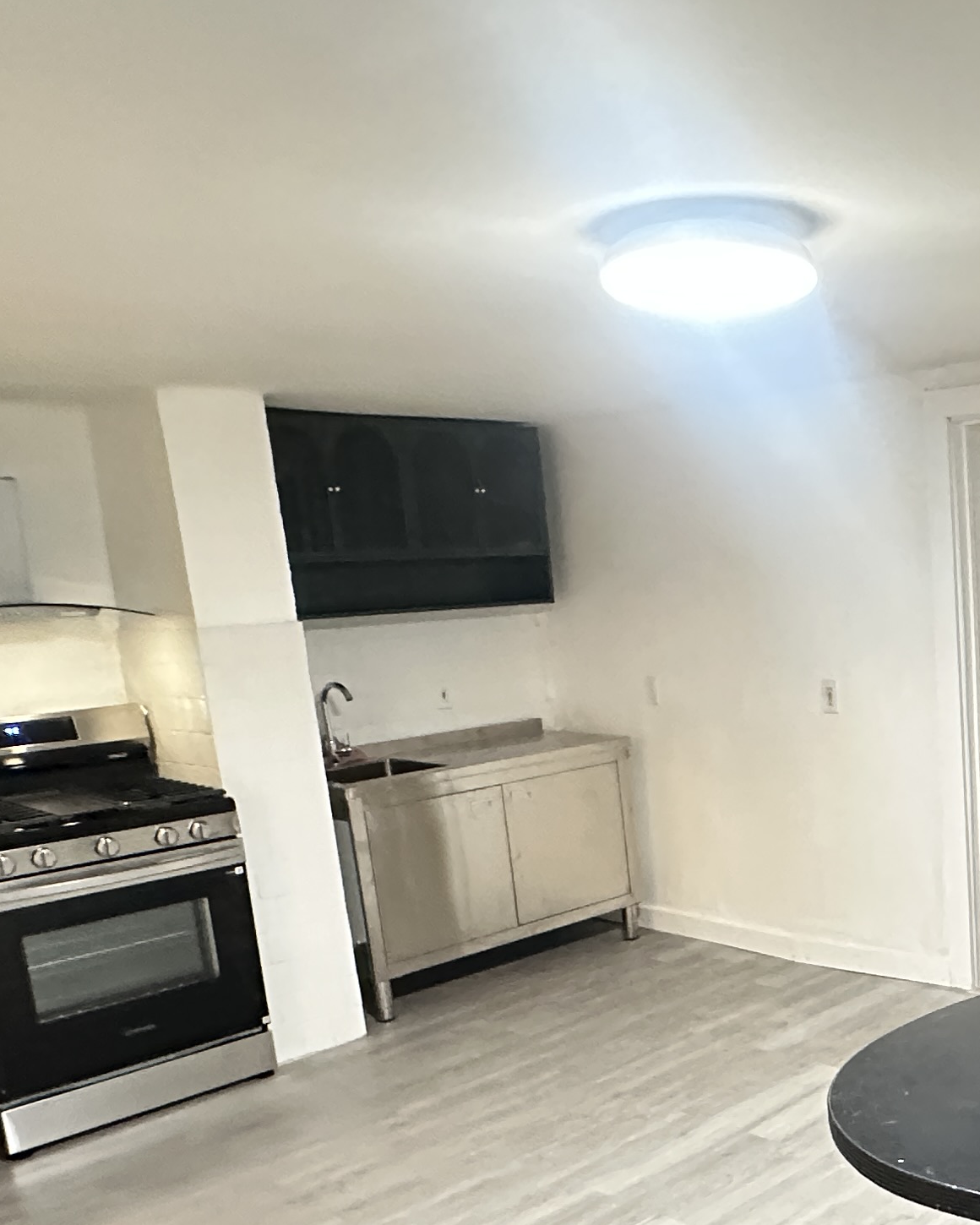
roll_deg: +2.0
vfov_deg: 46.9
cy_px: 851
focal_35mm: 38
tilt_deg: -12.6
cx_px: 979
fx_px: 1378
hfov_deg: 35.4
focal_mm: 2.22
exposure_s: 1/40
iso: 1000
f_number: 2.2
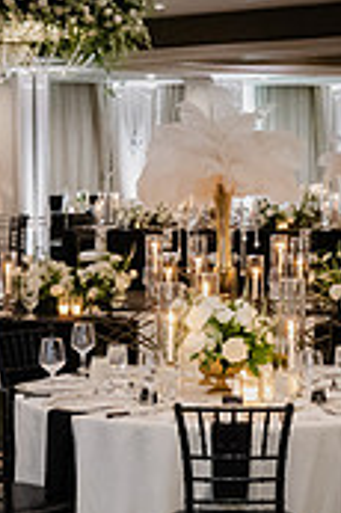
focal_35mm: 115
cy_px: 203
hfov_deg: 11.9
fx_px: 1637
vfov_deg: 17.8
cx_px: 92
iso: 5000
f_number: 6.3
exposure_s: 1/30
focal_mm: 24
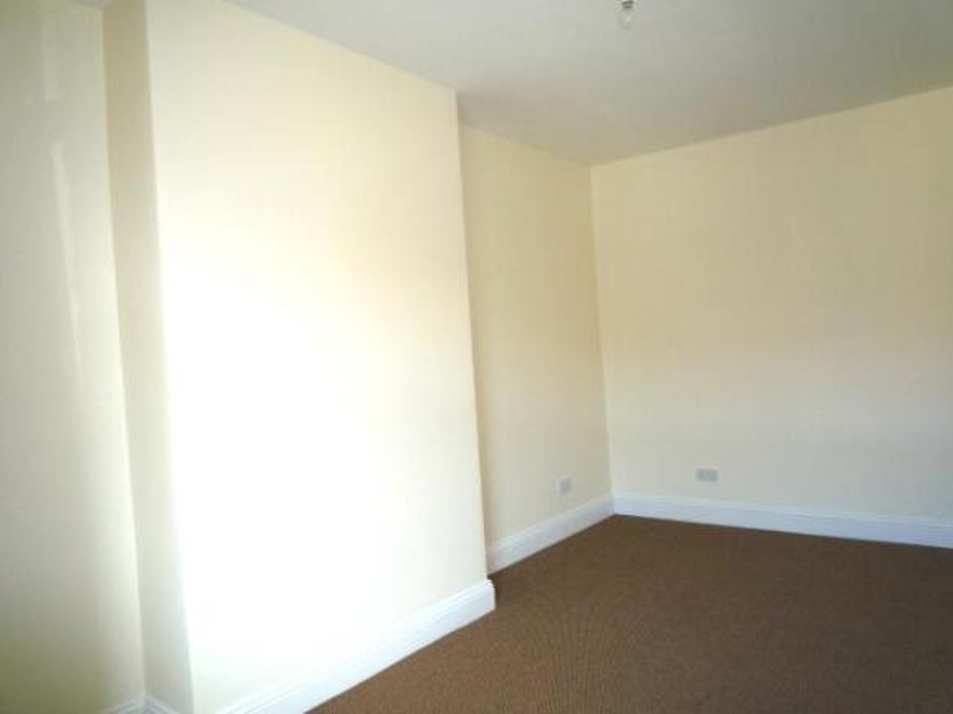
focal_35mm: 25
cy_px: 357
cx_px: 476
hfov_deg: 69.4
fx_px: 688
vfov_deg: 54.9
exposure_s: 1/30
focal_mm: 4.4
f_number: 2.8
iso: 100
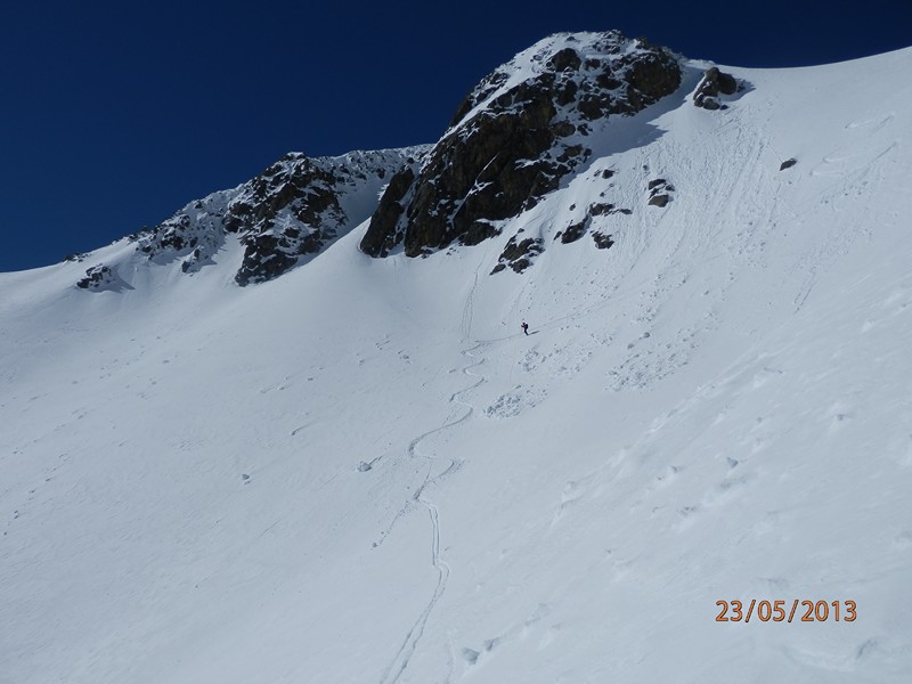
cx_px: 456
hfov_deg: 65.3
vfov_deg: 51.4
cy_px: 342
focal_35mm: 27
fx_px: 711
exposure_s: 1/800
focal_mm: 5
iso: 80
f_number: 9
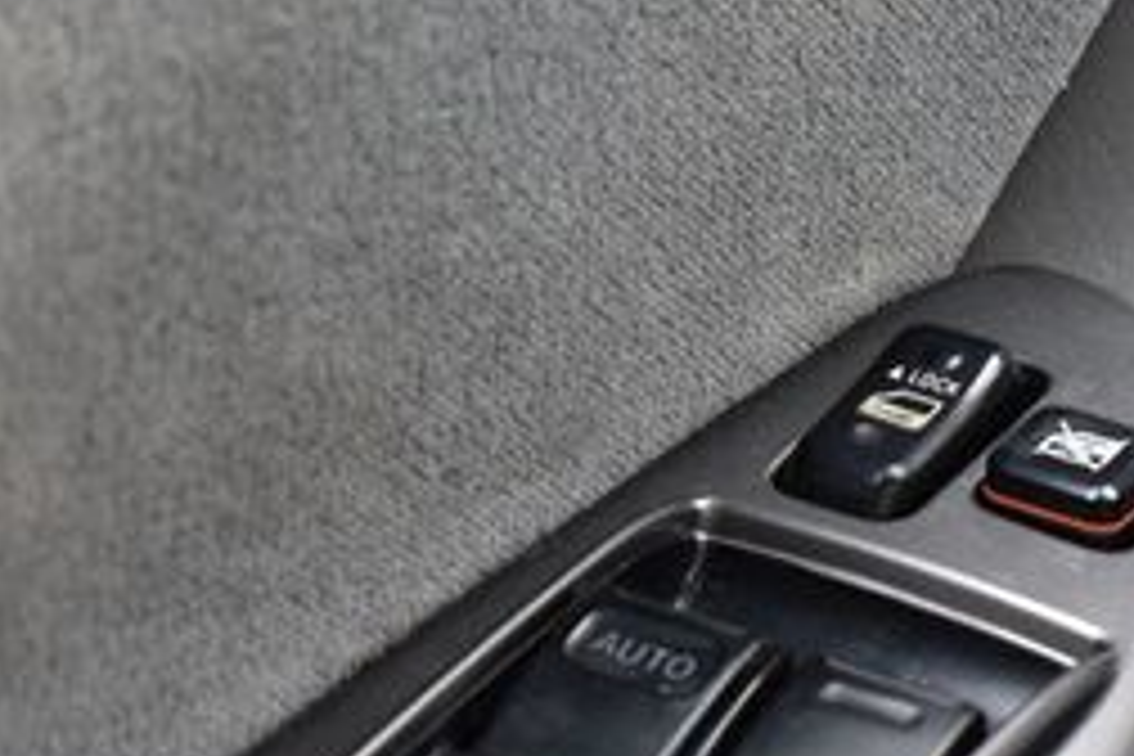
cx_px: 1431
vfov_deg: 6.5
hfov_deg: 9.7
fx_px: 6591
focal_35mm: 209
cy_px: 50
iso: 400
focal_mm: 55
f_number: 7.1
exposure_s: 1/25
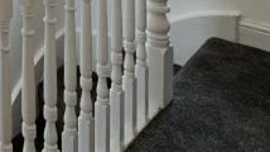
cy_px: -166
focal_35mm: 73
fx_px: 522
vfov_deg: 13.7
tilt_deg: -5.3
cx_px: -153
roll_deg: +1.9
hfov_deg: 22.7
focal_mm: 2.22
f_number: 2.2
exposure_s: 1/100
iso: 160
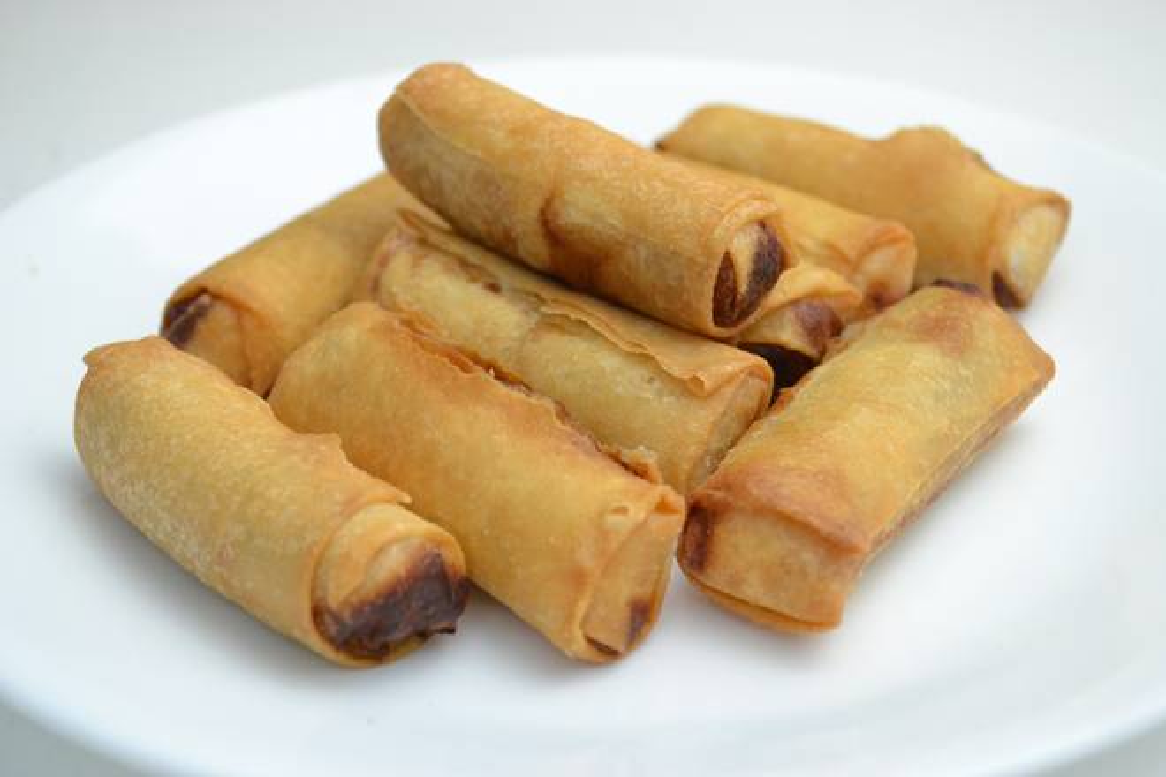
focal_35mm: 60
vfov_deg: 22.6
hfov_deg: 33.4
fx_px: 1943
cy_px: 388
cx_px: 583
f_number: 5.3
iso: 1600
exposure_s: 1/400
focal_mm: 40
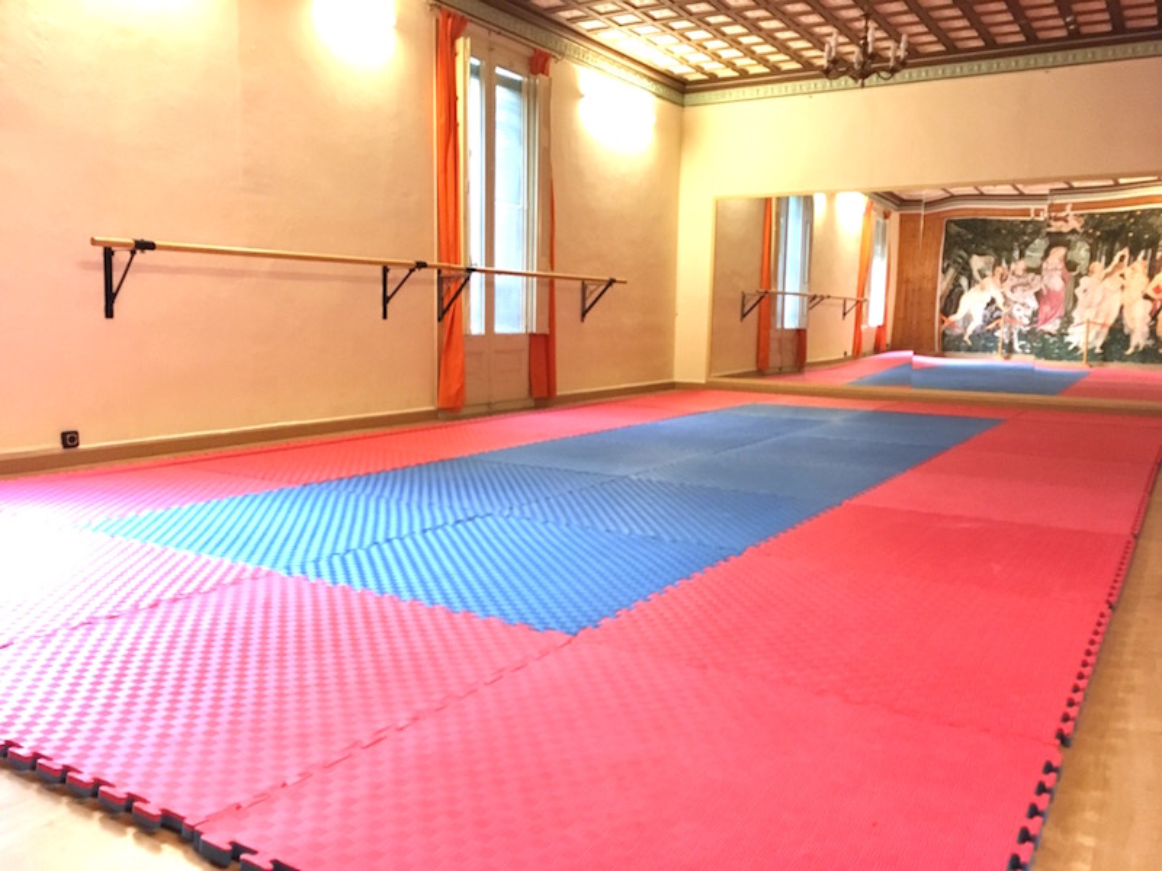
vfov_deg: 48.2
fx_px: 973
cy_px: 436
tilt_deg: -8.1
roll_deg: -0.6
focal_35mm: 29
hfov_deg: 61.7
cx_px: 581
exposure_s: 1/25
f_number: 2.2
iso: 200
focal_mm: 4.15
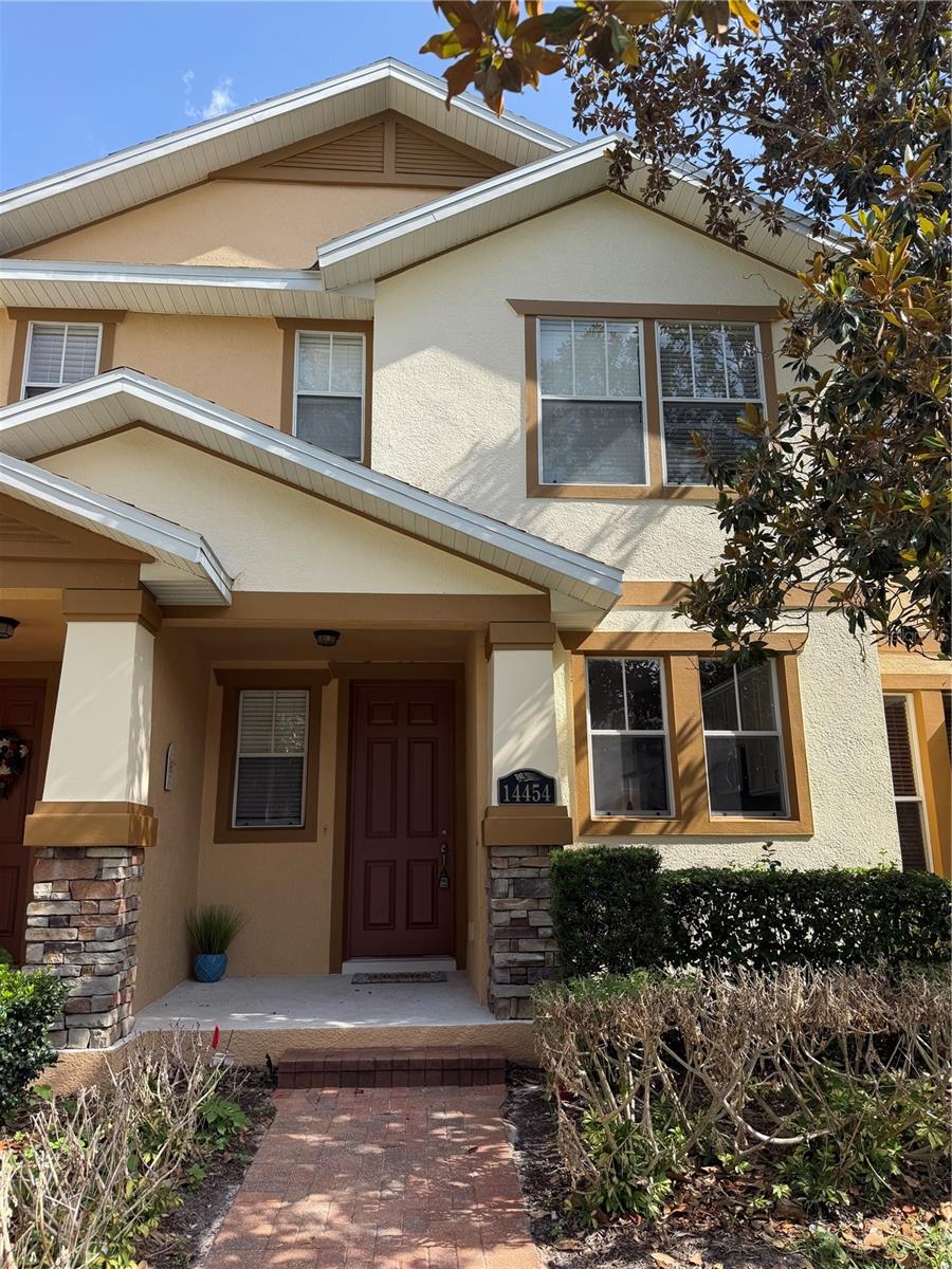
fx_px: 880
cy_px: 634
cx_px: 476
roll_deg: +0.3
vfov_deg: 71.6
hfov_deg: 56.8
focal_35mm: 24
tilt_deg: +14.6
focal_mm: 6.76
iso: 80
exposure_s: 1/1901
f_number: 1.78
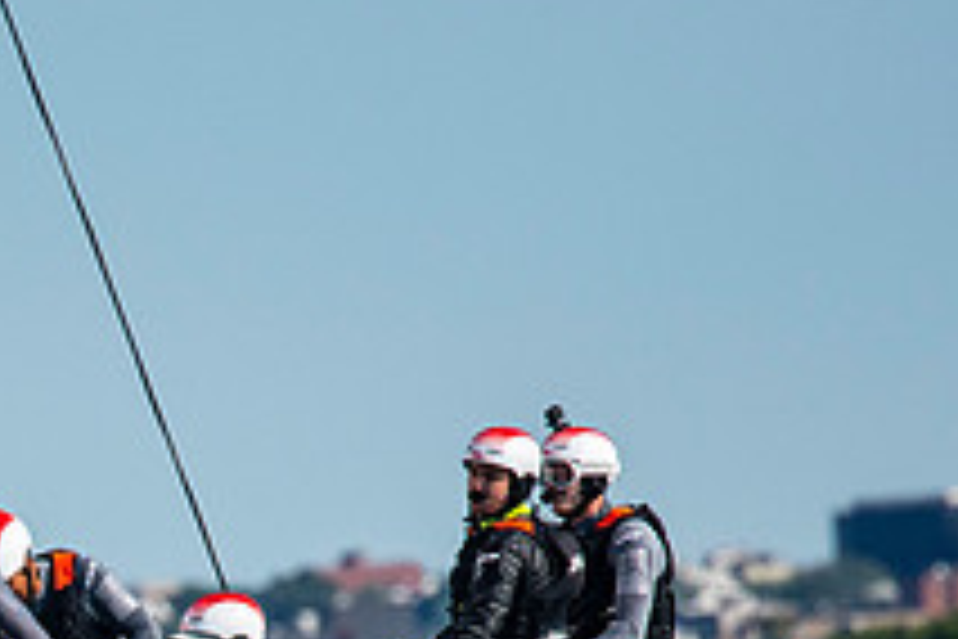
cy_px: 817
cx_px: -112
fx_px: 45714
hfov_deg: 1.2
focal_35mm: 1718
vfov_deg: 0.8
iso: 500
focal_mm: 420
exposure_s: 1/5000
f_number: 5.6
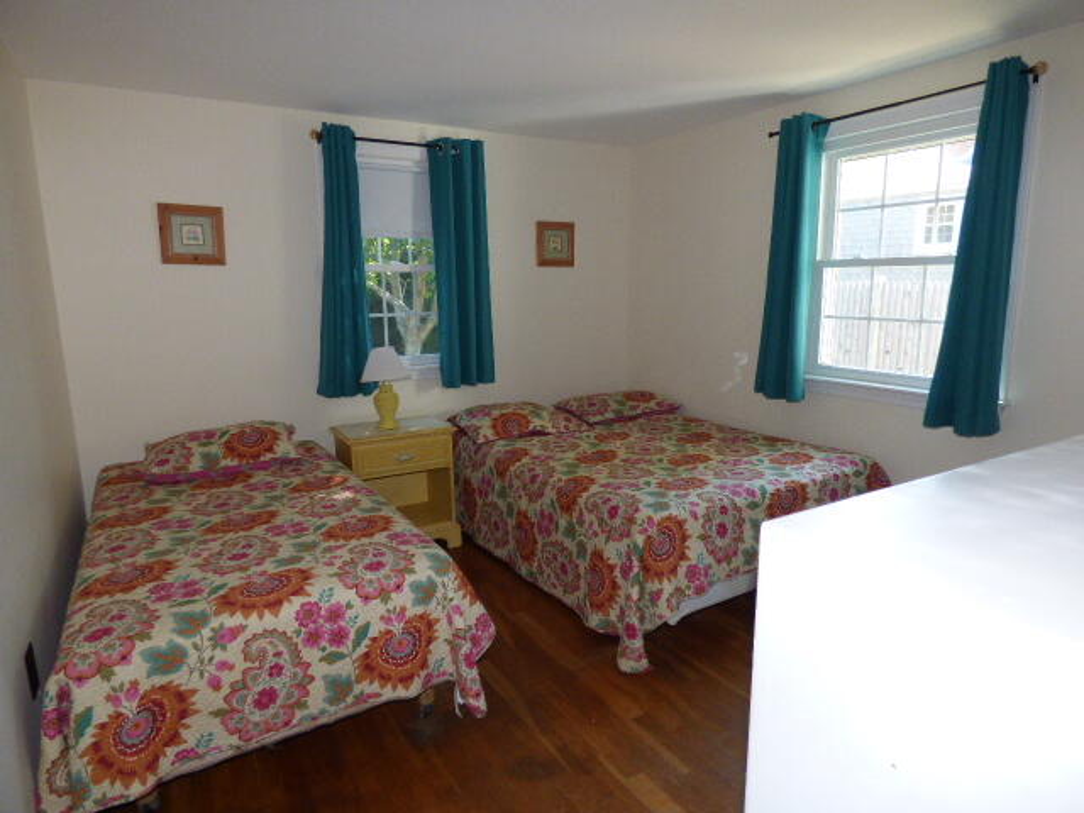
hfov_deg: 81.7
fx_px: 626
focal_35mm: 20
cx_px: 542
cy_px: 406
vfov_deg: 66.0
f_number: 2.8
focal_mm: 3.58
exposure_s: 1/60
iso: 320
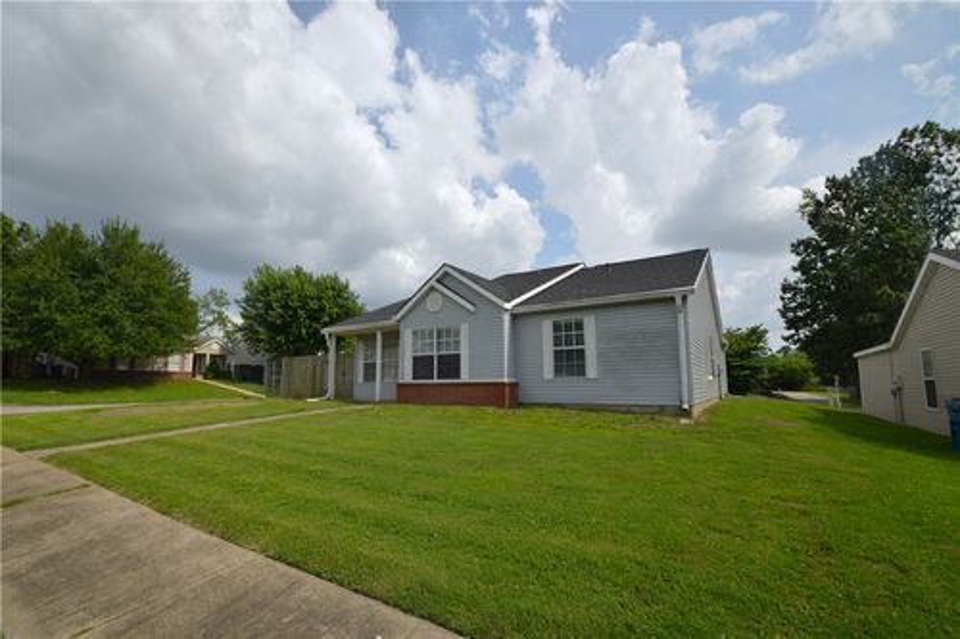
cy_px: 320
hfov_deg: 100.4
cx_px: 480
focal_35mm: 15
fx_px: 400
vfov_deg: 77.3
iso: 100
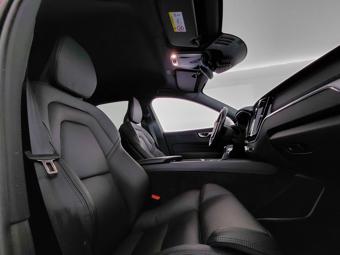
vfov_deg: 78.1
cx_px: 170
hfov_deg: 94.5
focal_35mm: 16
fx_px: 157
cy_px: 128
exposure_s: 1/40
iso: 200
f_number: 2.2
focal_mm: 1.64
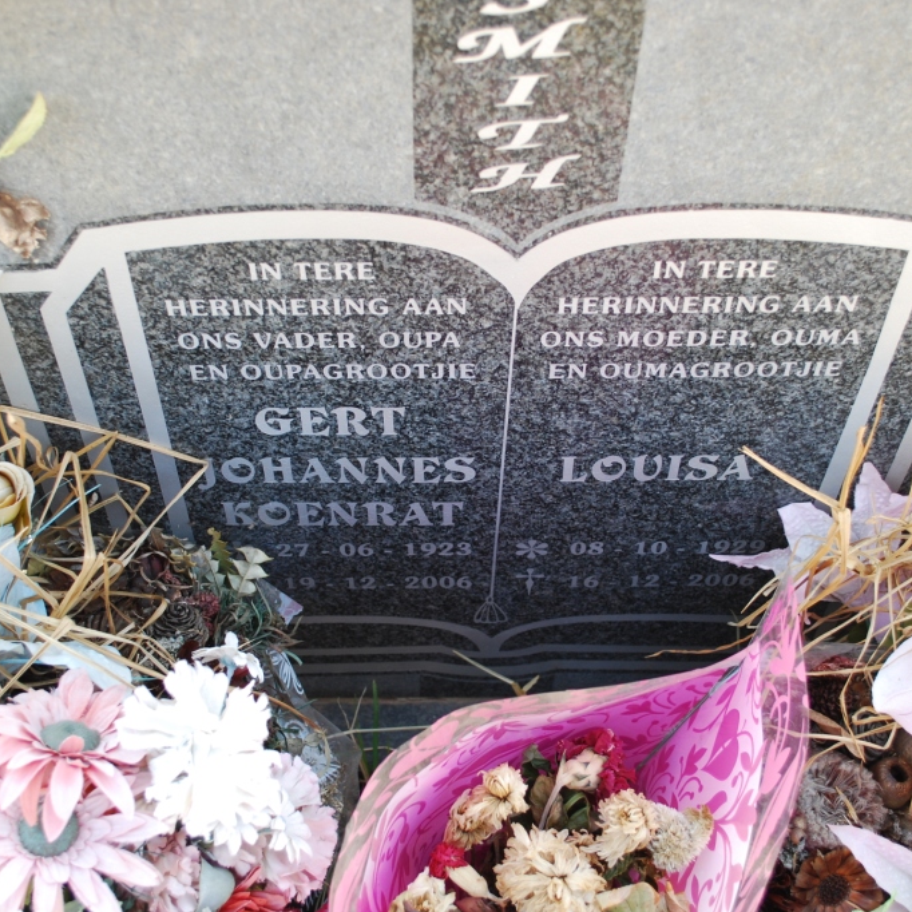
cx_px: 459
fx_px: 1371
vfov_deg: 36.8
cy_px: 455
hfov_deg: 36.8
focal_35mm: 46
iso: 200
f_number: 4.5
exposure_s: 1/80
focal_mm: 24
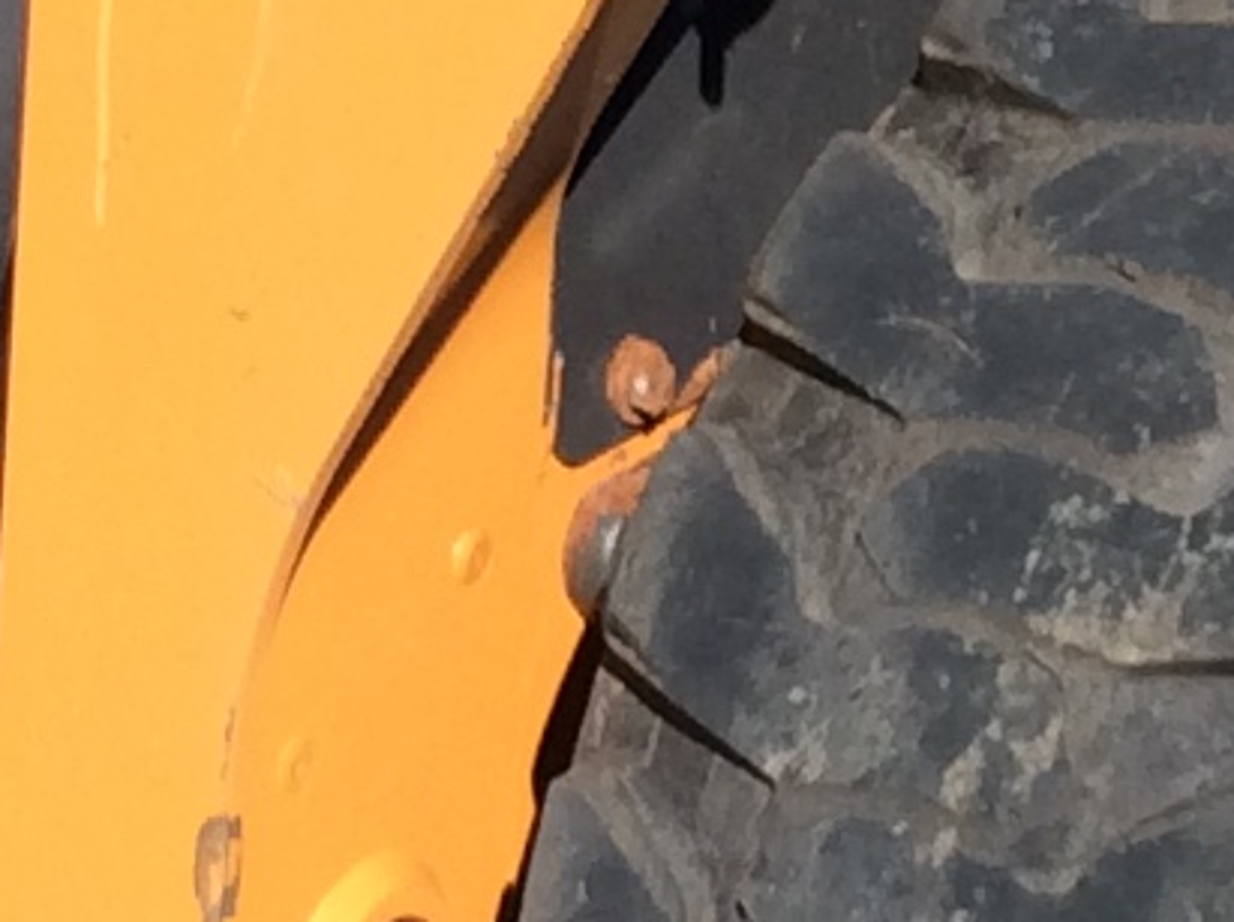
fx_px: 7190
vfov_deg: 7.3
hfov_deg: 9.8
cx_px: 913
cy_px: 237
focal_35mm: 202
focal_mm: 3.3
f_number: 2.4
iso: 32
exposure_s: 1/1362
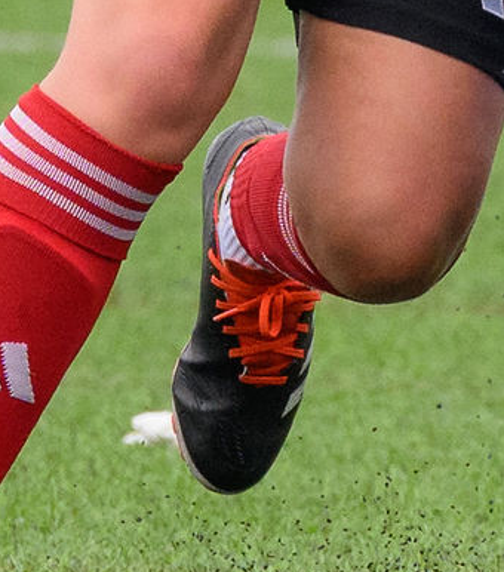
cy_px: -94
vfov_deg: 0.5
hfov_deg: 0.5
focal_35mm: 3503
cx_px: 369
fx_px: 61730
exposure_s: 1/1250
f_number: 5
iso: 1000
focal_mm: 260
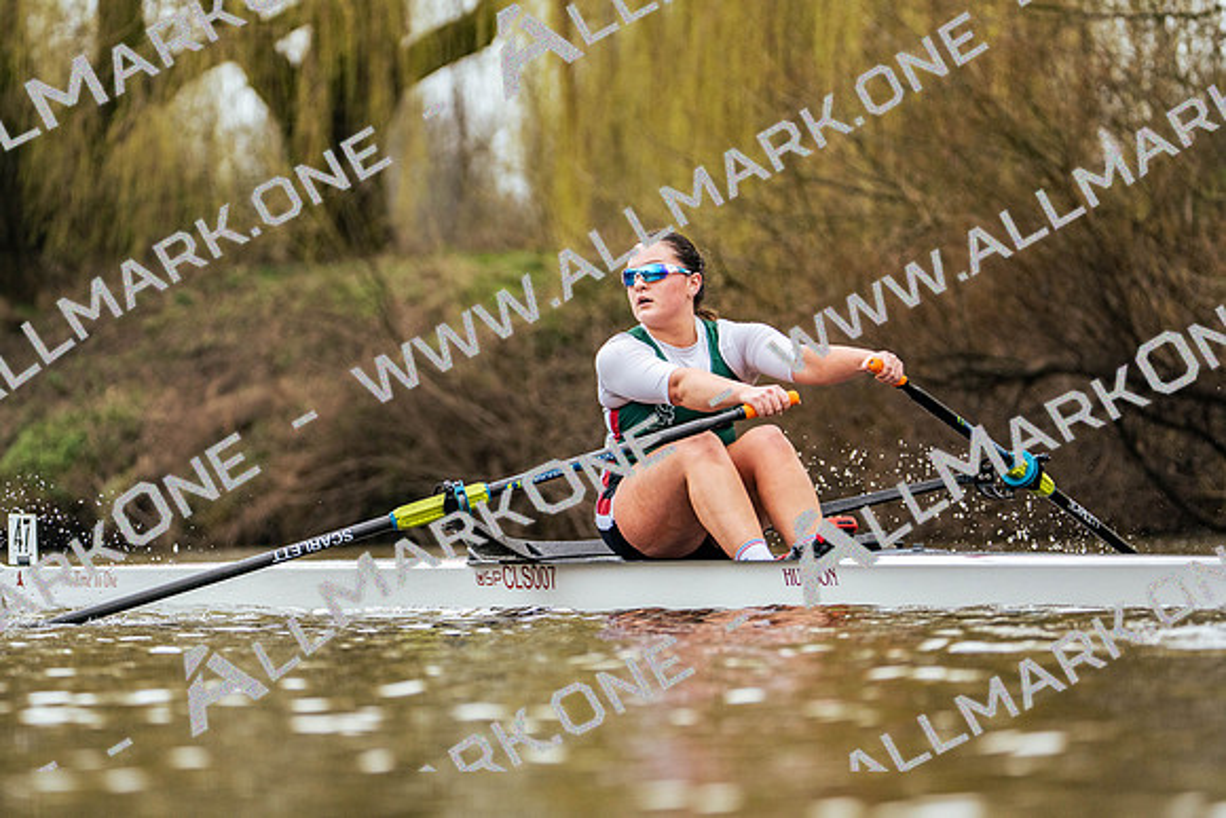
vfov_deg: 5.2
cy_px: 409
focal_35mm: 266
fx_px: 9060
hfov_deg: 7.7
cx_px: 613
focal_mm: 266
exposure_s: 1/2000
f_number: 6.3
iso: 2000
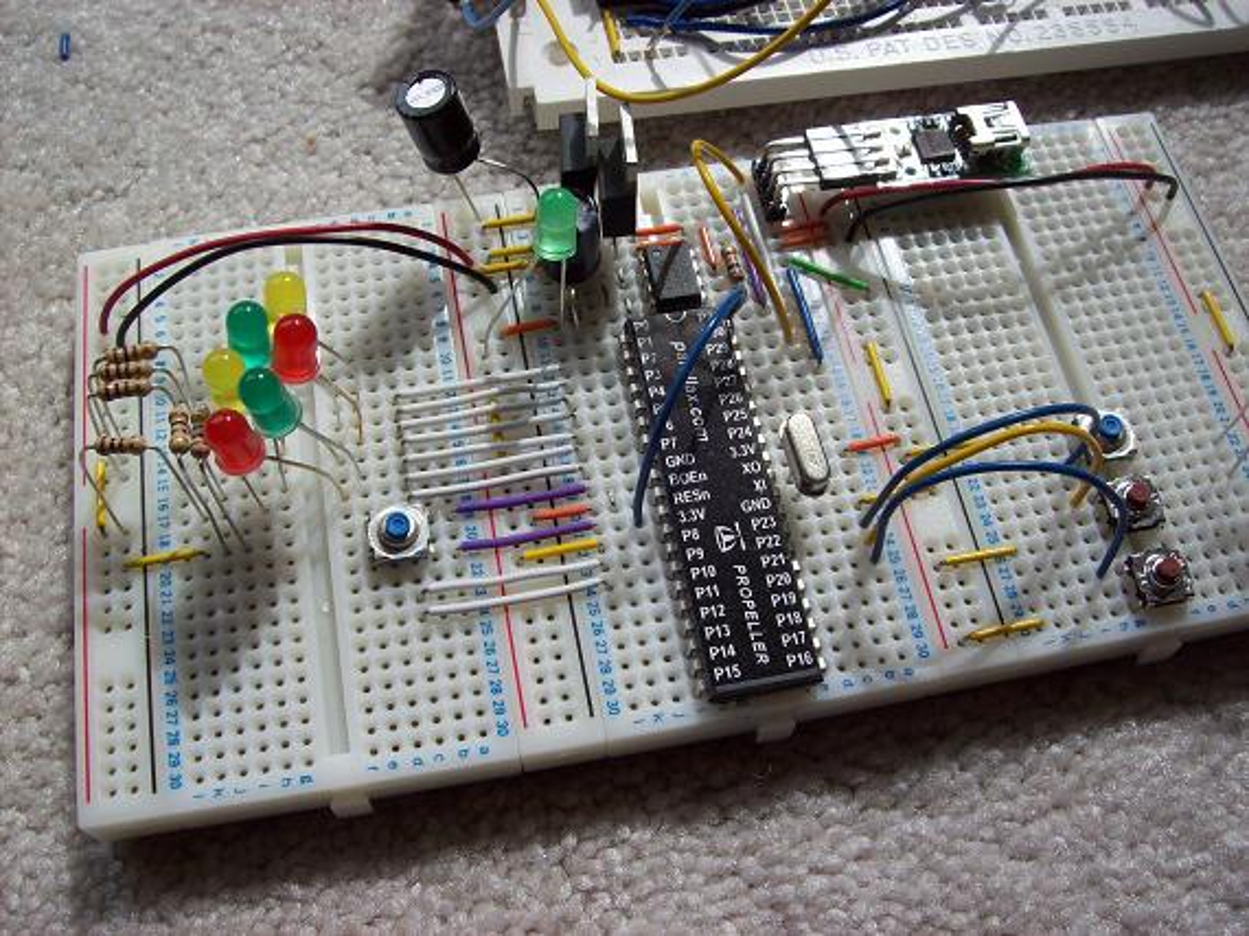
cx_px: 624
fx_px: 1298
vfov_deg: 39.6
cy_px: 468
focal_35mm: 36
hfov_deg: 51.4
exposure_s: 1/329
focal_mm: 6
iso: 80
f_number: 4.8
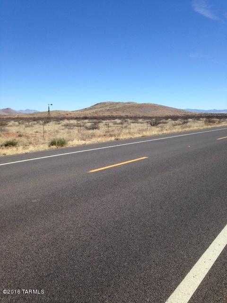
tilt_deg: -9.0
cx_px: 114
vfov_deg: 55.4
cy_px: 152
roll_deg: +0.5
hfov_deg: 42.9
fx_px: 289
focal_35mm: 33
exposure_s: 1/1869
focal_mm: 4.12
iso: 50
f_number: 2.4
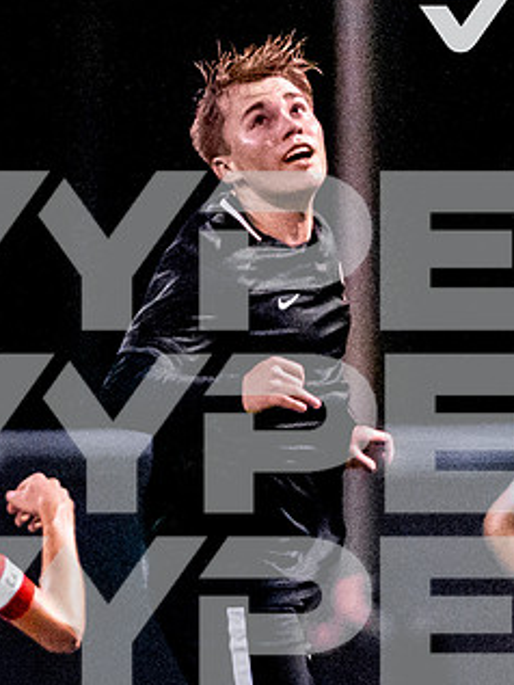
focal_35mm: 979
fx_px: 19369
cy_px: 615
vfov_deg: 2.0
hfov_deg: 1.5
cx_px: 207
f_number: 2.8
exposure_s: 1/1250
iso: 6400
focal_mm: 200
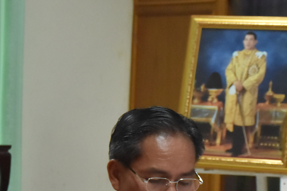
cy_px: 228
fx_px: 1663
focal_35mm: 209
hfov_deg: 9.7
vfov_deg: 6.5
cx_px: -59
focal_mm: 45
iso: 2000
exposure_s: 1/200
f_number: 7.1
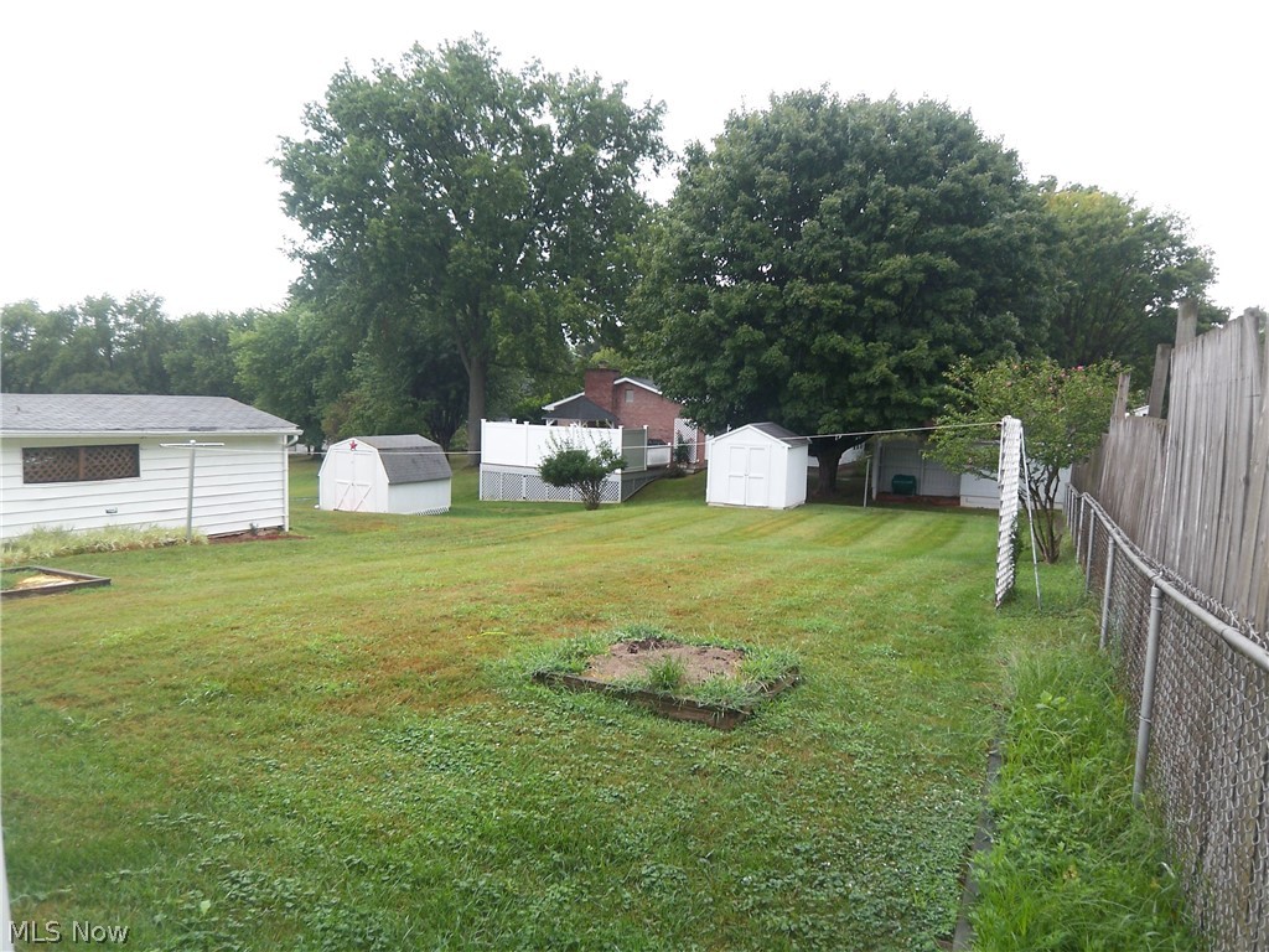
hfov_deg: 73.9
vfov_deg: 58.9
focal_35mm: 23
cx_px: 634
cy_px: 476
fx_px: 843
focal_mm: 3.8
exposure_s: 1/160
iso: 50
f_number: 2.8
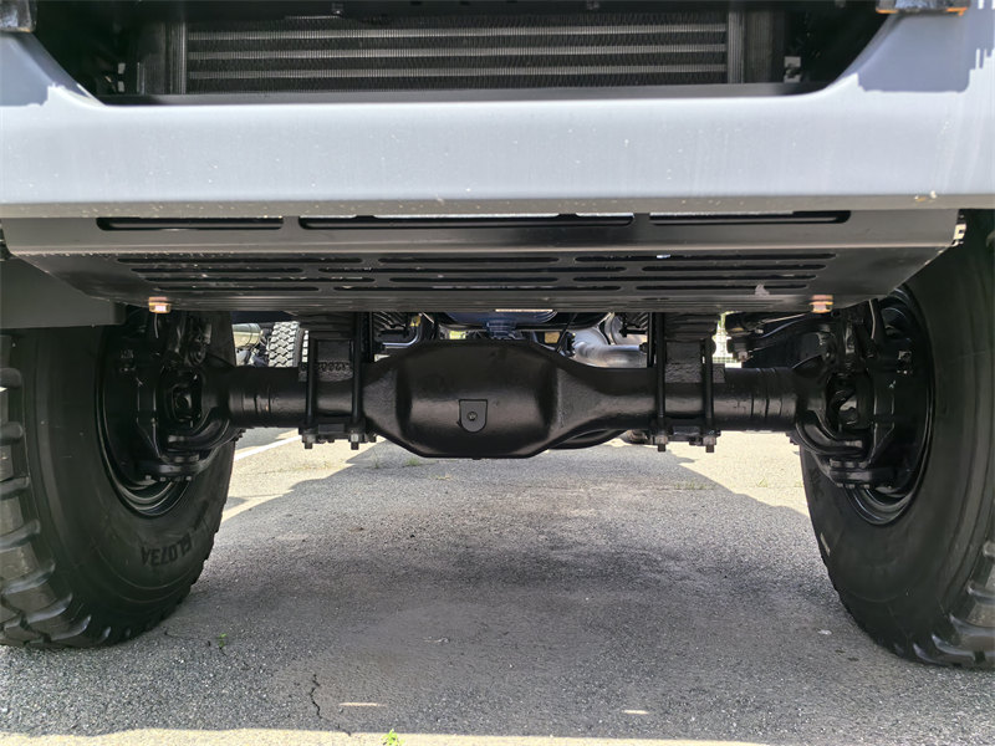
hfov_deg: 61.7
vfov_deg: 48.2
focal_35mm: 29
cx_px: 498
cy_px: 373
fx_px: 834
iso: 50
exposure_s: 1/1634
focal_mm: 5.75
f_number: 2
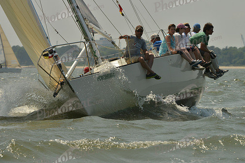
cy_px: 76
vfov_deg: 4.2
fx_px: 2253
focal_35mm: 331
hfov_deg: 6.2
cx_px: 129
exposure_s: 1/1250
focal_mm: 290
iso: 400
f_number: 10
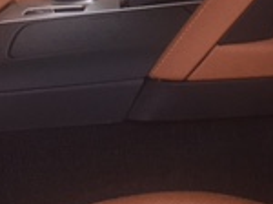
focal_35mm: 124
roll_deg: +3.7
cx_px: 58
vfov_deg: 11.1
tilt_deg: -3.2
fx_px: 976
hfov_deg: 15.8
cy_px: -166
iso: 25
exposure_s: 1/263
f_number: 2.2
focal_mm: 4.15
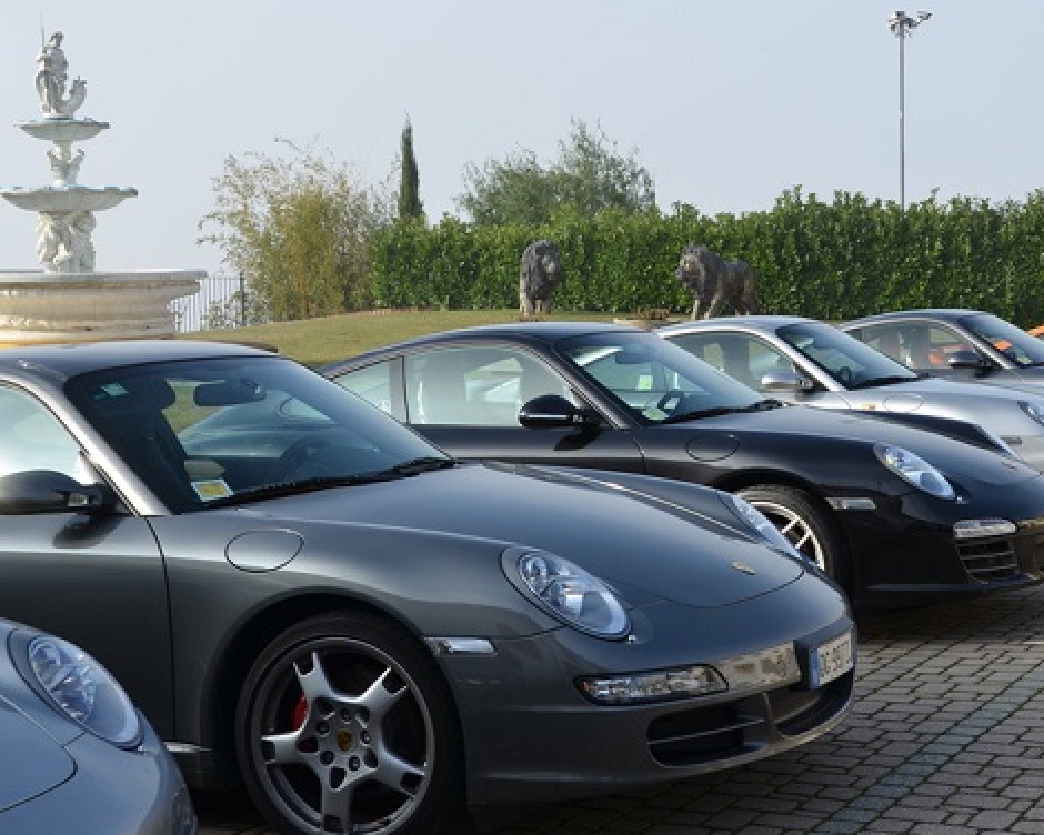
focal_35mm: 61
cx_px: 771
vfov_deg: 25.1
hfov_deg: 30.6
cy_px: 374
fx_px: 1875
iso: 140
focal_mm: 29
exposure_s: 1/250
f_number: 8
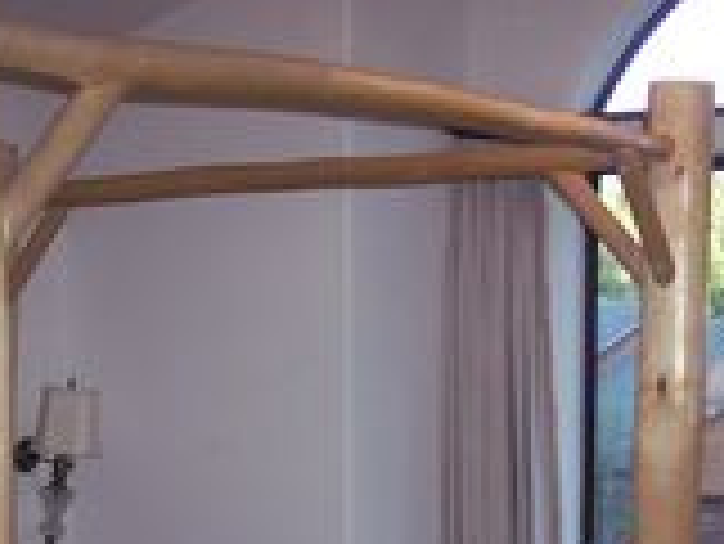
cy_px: 544
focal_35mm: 89
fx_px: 1863
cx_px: 355
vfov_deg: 16.3
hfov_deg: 22.0
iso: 100
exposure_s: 1/60
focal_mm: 8
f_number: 2.8
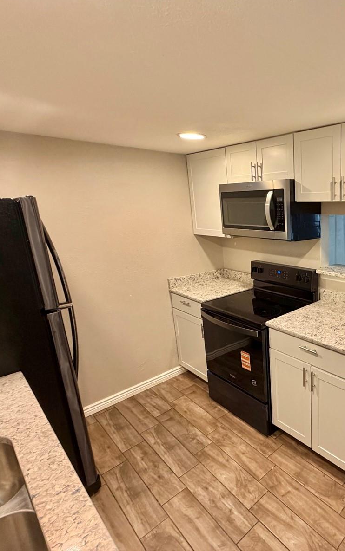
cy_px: 273
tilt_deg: -12.2
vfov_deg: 85.1
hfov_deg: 51.9
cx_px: 316
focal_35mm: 20
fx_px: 301
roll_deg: +0.9
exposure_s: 1/120
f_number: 2.2
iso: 250
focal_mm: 2.22
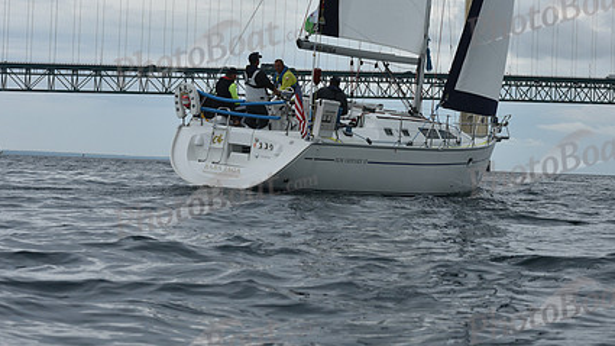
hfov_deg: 21.3
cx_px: 394
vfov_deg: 12.1
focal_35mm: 100
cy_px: 105
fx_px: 1631
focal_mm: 70
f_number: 9
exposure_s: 1/800
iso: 250
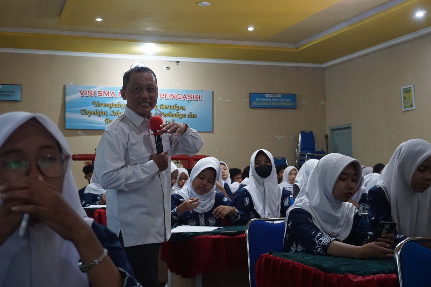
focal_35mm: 54
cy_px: 144
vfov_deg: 25.1
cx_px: 216
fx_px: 646
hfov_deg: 36.9
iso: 3200
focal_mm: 36
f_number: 5.6
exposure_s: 1/80
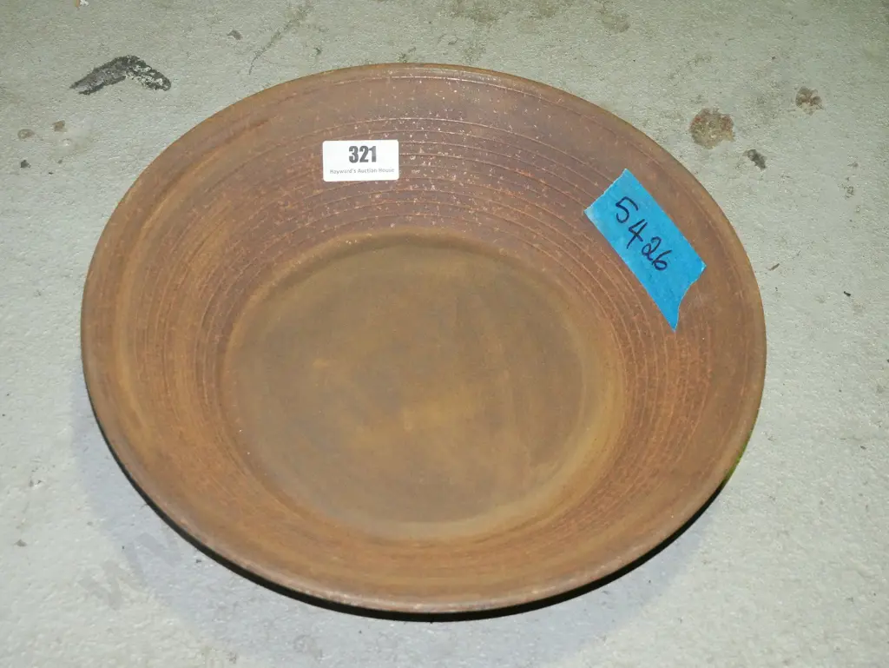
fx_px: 1696
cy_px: 334
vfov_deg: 22.3
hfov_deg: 29.4
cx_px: 444
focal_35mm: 66
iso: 3200
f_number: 5.6
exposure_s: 1/125
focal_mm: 33
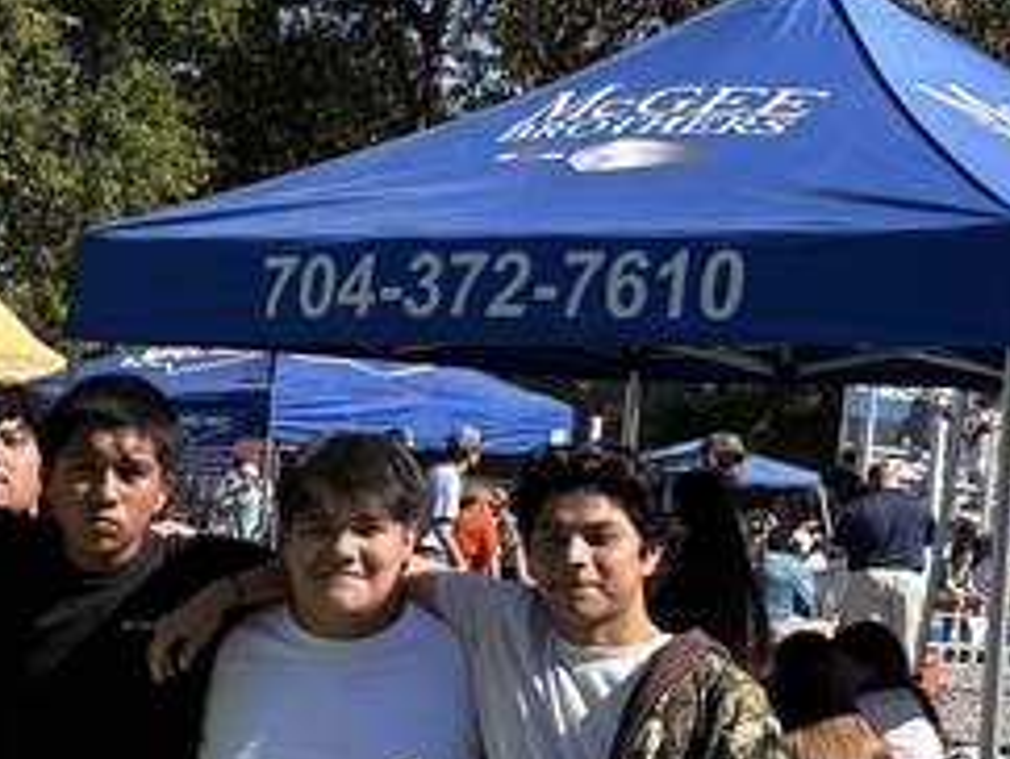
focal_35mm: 110
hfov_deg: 16.5
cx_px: -451
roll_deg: -4.5
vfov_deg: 13.3
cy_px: 709
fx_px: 3213
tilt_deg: -5.0
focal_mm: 5.96
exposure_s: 1/2283
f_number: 1.6
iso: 50
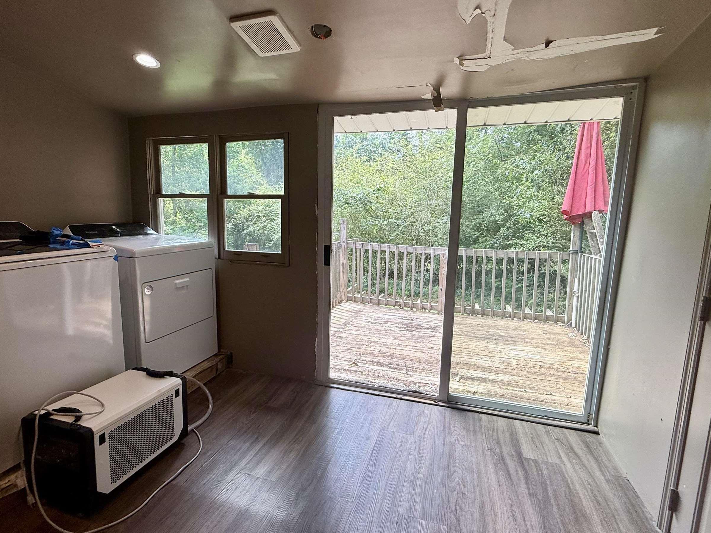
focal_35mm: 18
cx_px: 337
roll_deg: -1.2
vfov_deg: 71.6
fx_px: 370
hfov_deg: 87.7
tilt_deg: -7.6
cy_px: 269
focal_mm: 2.22
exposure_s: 1/179
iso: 50
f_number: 2.2
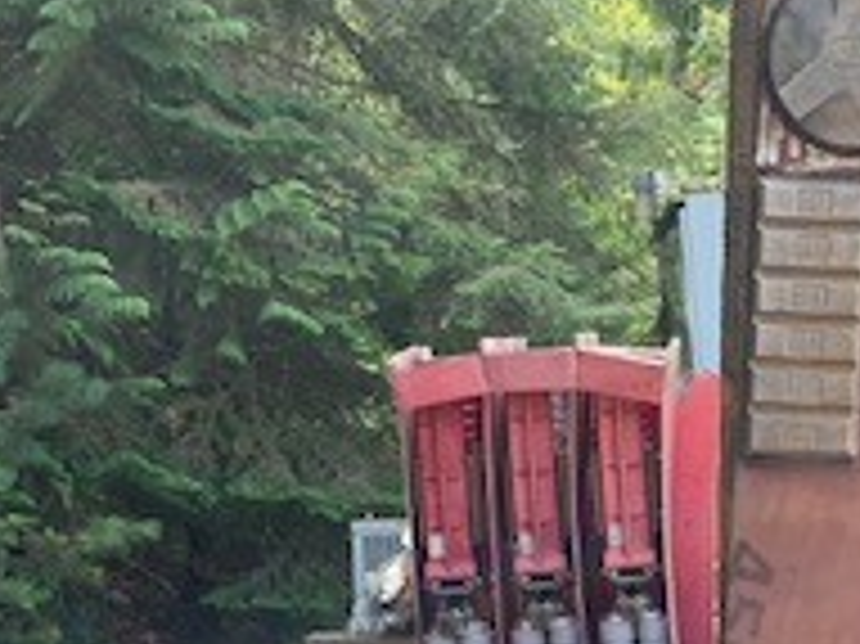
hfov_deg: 22.2
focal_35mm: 87
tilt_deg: -9.3
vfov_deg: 16.2
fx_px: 2160
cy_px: 811
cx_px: 693
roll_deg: +4.7
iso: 25
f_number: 1.8
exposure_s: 1/122
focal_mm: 4.25
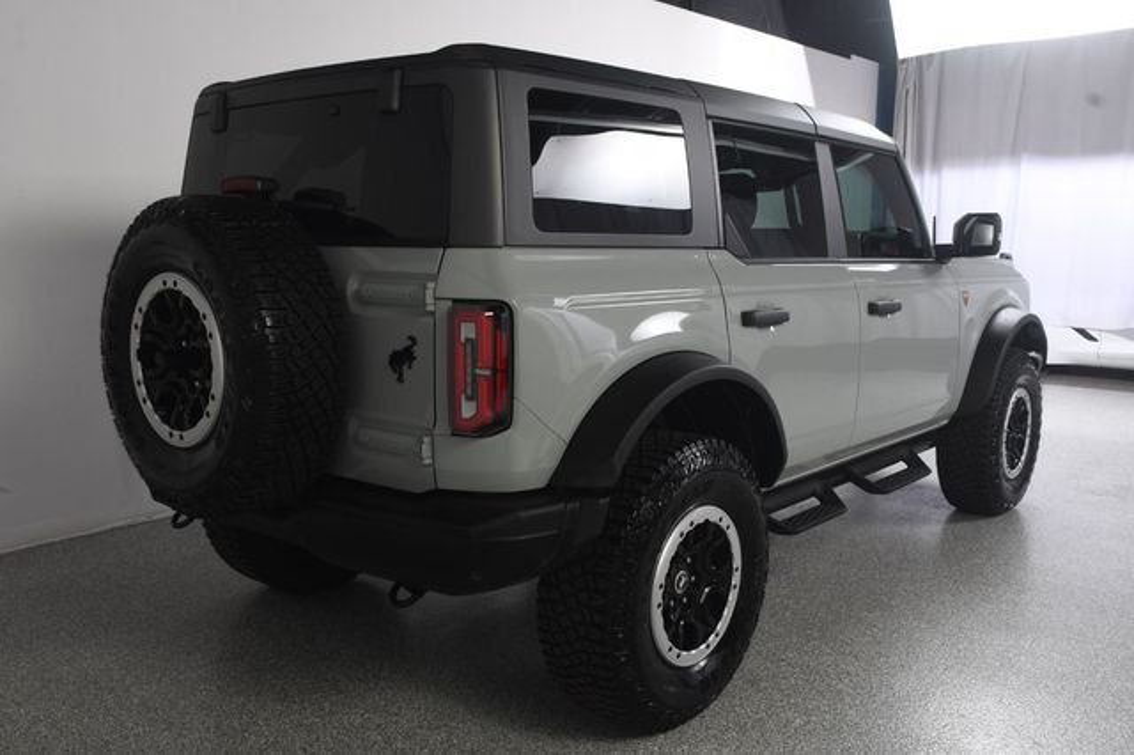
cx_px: 567
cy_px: 378
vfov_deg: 39.9
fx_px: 1039
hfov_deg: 57.2
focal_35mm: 33
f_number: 9
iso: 100
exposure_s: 1/160
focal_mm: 22
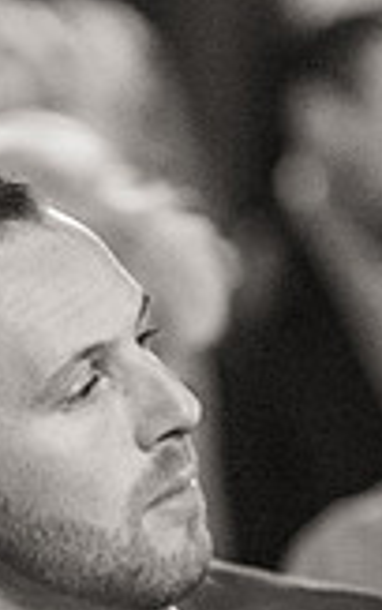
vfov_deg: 3.1
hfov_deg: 2.0
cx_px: -52
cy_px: 623
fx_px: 11167
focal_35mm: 671
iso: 11400
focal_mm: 185
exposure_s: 1/100
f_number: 3.2
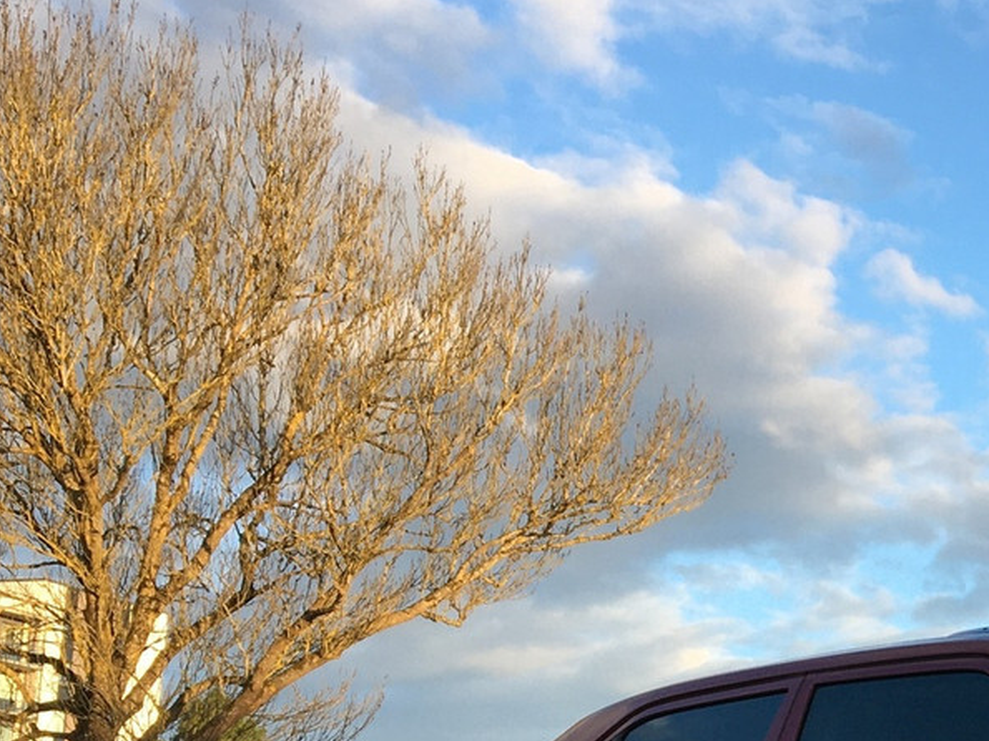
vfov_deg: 18.5
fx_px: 2228
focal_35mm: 78
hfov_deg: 22.6
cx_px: 1258
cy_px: 703
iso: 25
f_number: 2.2
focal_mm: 4.15
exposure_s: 1/392
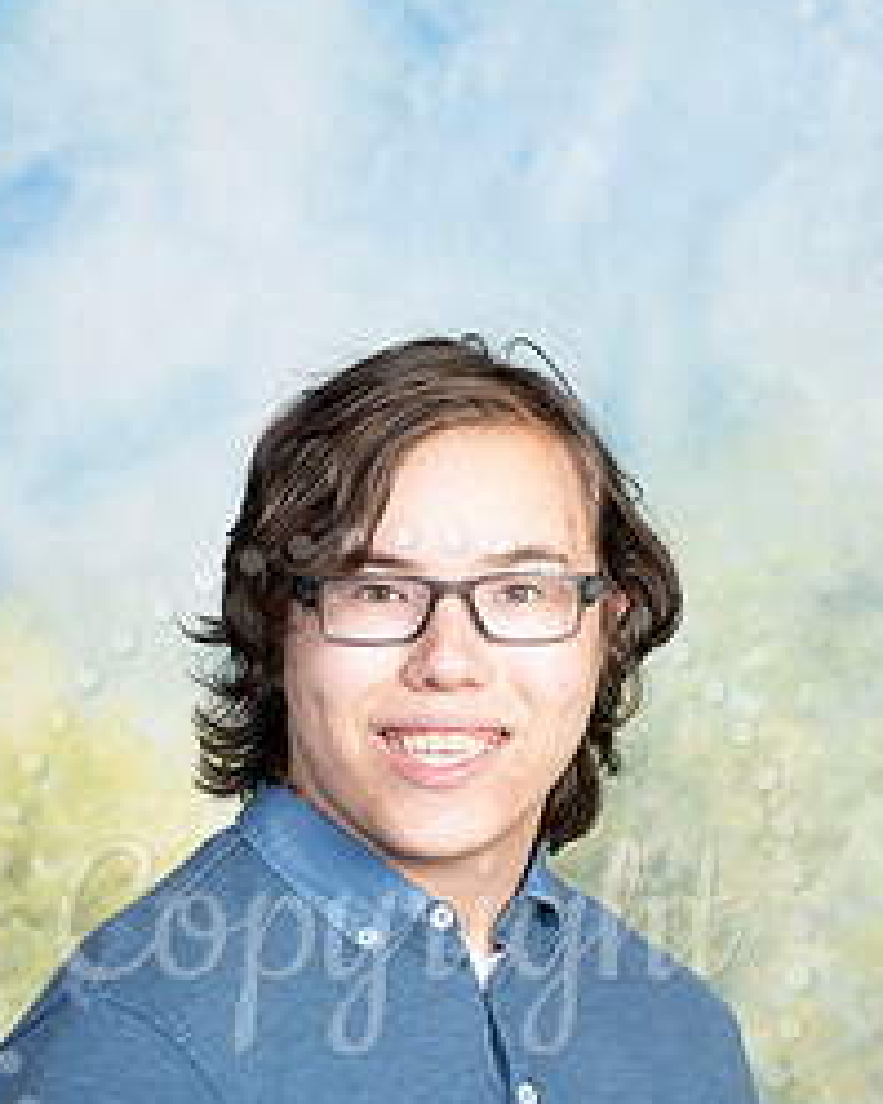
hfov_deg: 10.7
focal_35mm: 144
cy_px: 936
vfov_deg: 13.3
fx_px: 4707
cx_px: 395
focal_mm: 85
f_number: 9
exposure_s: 1/125
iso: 320
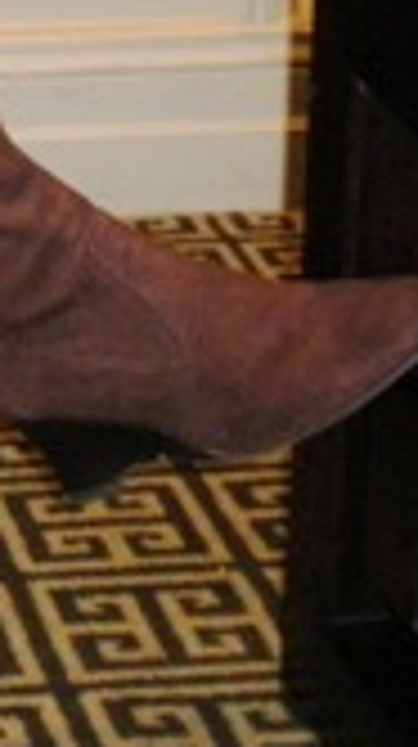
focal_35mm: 147
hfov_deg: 7.8
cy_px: -292
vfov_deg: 13.9
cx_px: -476
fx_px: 2905
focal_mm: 6.3
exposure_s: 1/60
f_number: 3.5
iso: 400
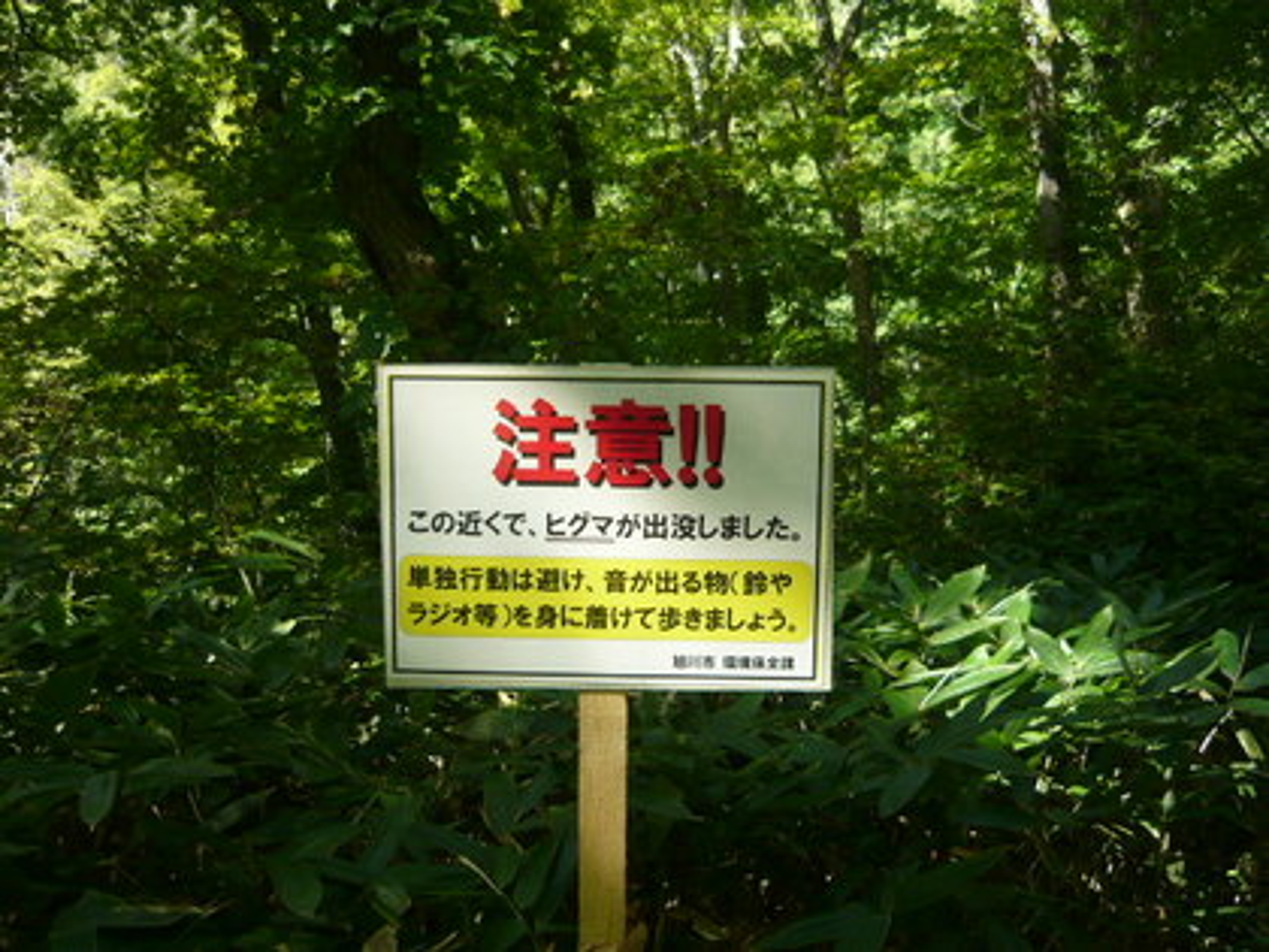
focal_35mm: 33
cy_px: 476
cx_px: 634
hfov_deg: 55.4
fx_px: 1210
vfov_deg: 42.9
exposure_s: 1/125
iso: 100
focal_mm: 5.5
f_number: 2.8
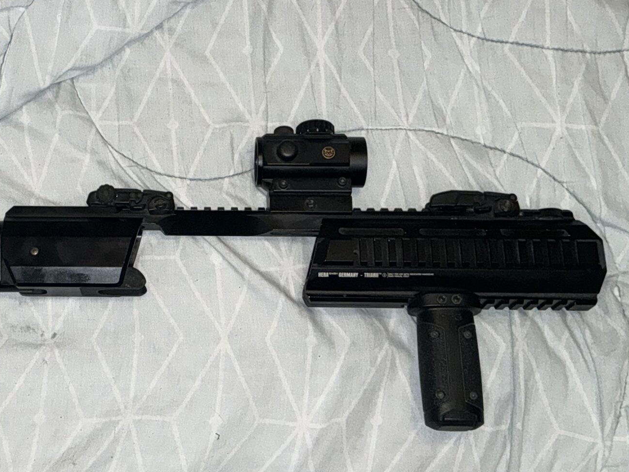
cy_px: 222
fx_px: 999
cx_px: 155
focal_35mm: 55
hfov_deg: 34.2
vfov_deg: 26.6
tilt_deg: -77.3
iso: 32
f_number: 1.8
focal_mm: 3
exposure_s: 1/50
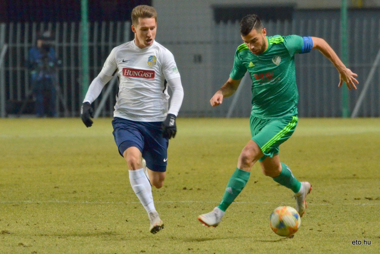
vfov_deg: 3.1
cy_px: 127
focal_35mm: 450
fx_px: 4751
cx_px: 190
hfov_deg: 4.6
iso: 2000
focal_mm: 300
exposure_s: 1/400
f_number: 5.6
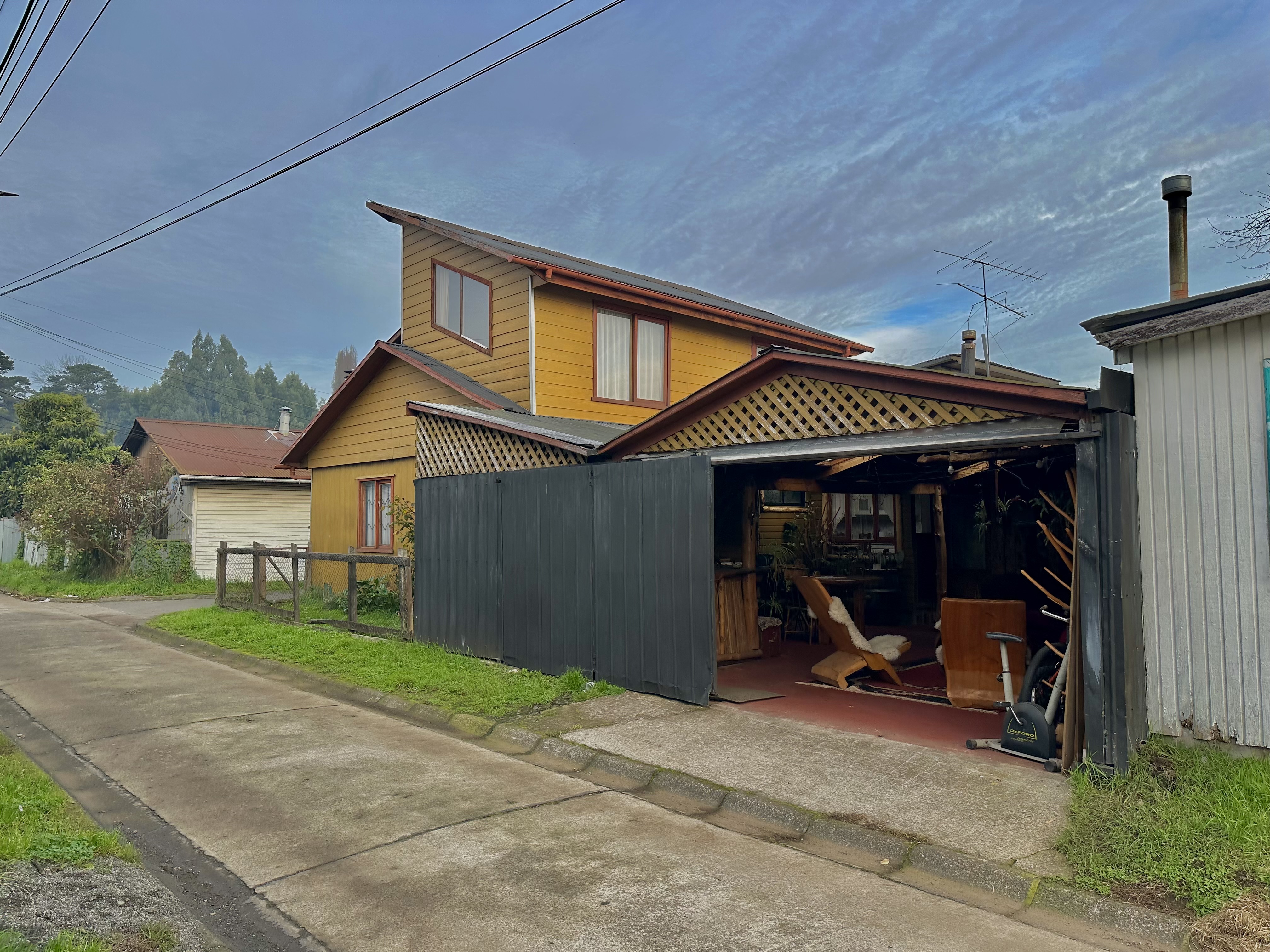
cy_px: 476
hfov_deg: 71.6
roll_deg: +0.7
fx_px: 881
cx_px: 635
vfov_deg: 56.8
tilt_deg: +3.5
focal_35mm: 24
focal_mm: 6.86
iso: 80
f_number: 1.78
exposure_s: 1/903
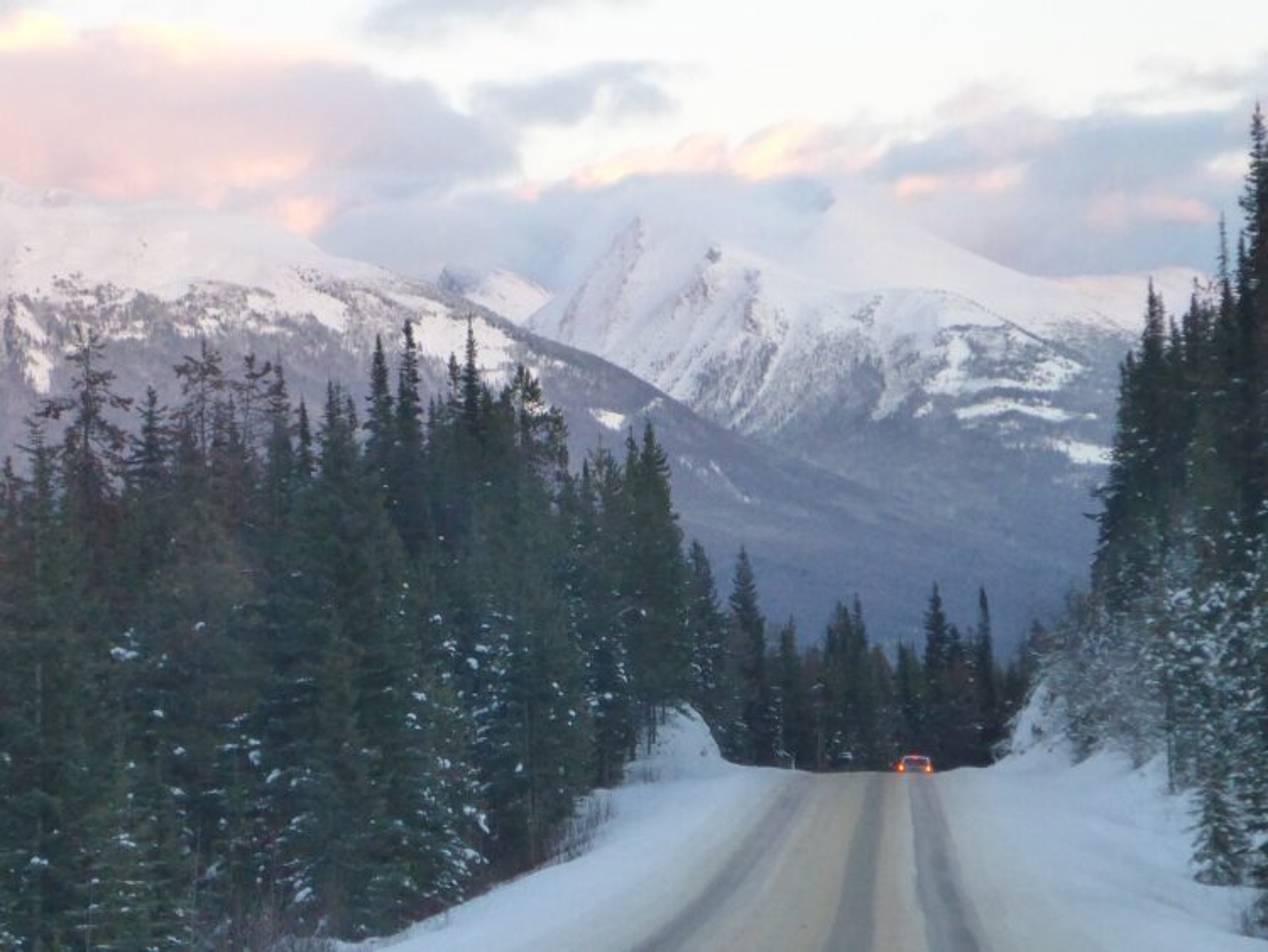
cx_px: 634
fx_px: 6449
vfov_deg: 8.4
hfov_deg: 11.2
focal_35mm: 176
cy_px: 476
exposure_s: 1/60
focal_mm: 22.8
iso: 800
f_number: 5.9
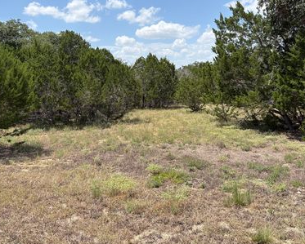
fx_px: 307
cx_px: 166
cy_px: 114
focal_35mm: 34
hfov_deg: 52.7
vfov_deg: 43.4
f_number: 1.6
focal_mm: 5.96
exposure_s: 1/2865
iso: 50
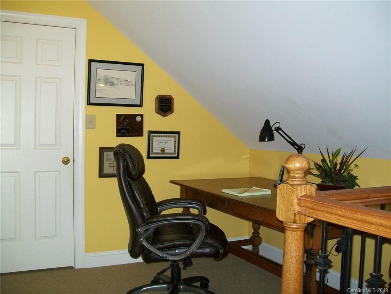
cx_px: 196
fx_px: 407
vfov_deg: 39.7
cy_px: 147
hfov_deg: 51.4
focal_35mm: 36
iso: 160
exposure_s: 1/60
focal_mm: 6
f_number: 2.7
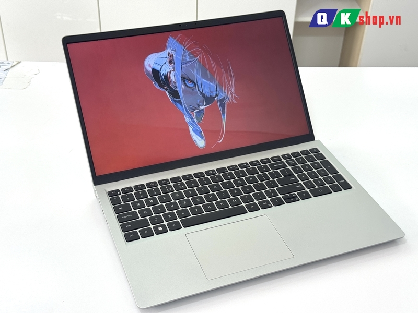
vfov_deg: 30.3
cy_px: 156
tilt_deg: -35.9
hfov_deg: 39.7
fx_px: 580
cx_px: 209
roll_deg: -1.2
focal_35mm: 48
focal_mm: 6.76
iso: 50
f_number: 1.78
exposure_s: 1/130
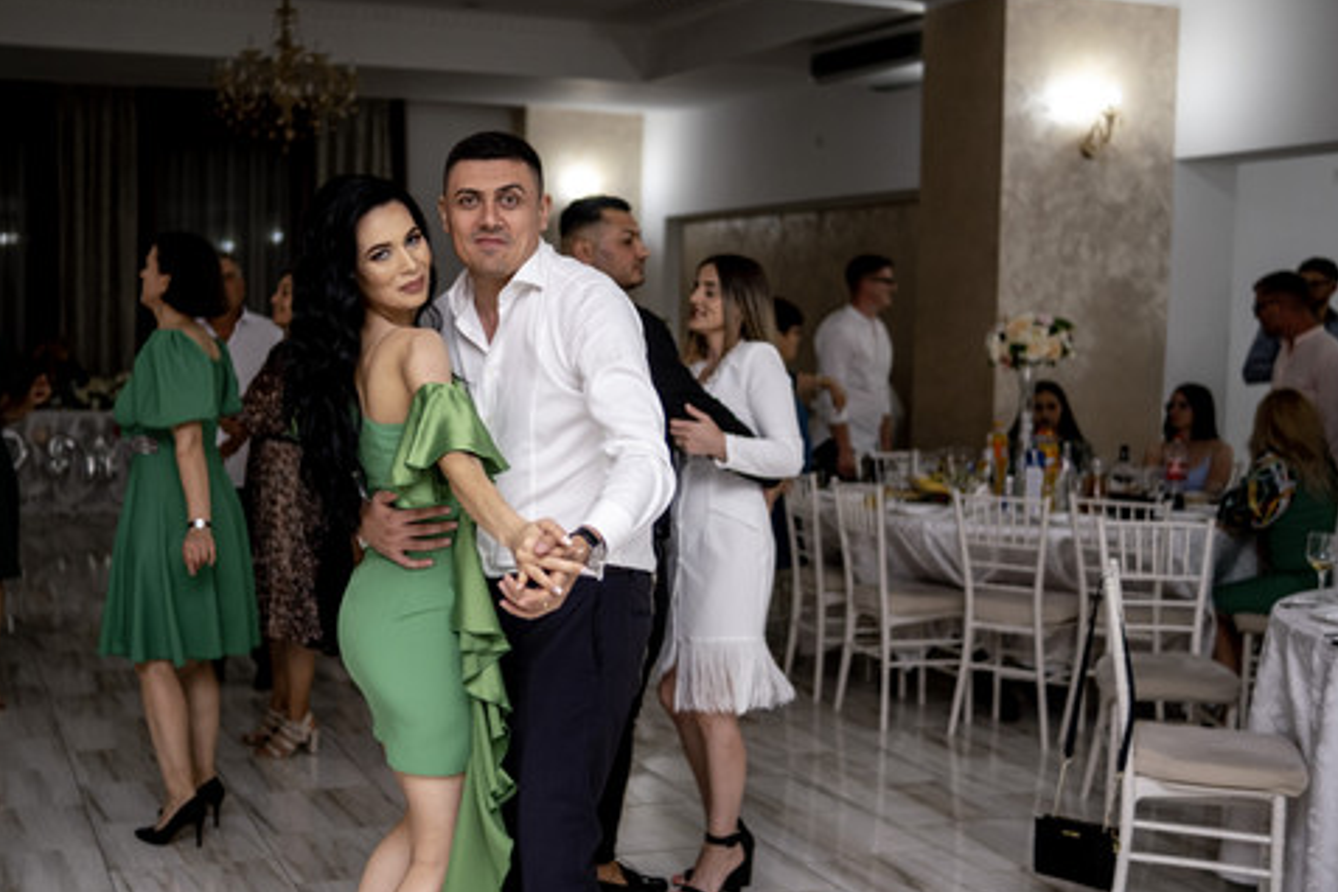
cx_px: 539
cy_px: 473
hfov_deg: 41.7
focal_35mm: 47
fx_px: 1747
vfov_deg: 28.6
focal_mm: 23
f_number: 1.4
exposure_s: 1/200
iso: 640
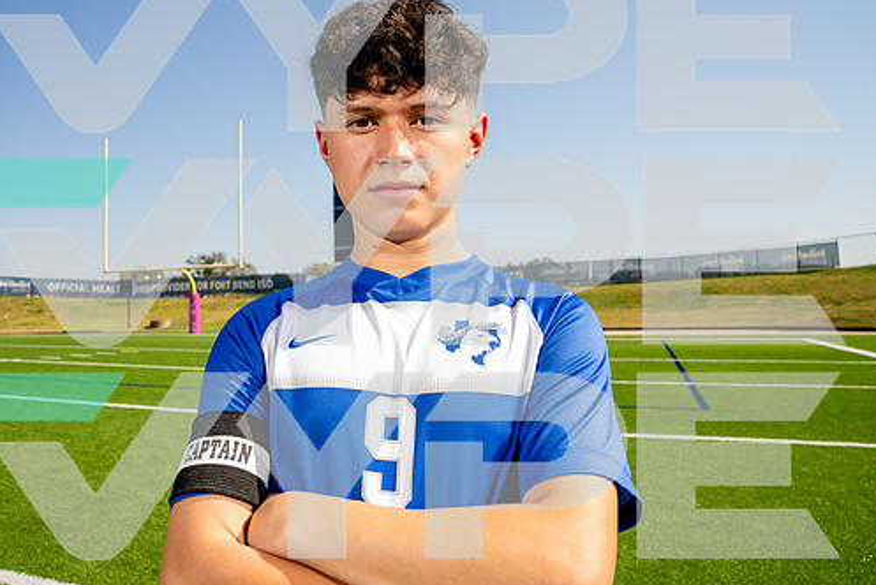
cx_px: 397
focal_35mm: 28
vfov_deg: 46.3
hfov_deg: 65.3
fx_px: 682
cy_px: 253
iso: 50
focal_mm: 24
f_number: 7.1
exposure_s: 1/125
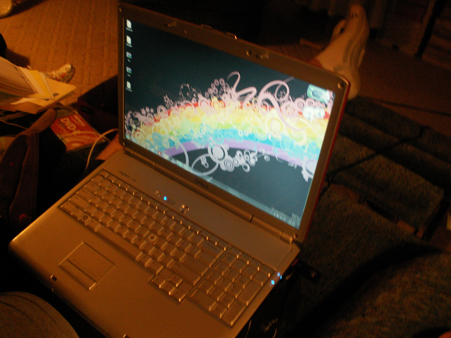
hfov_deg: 52.6
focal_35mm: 35
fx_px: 456
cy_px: 169
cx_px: 226
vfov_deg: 40.7
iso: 160
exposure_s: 1/10
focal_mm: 5.86
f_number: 2.8
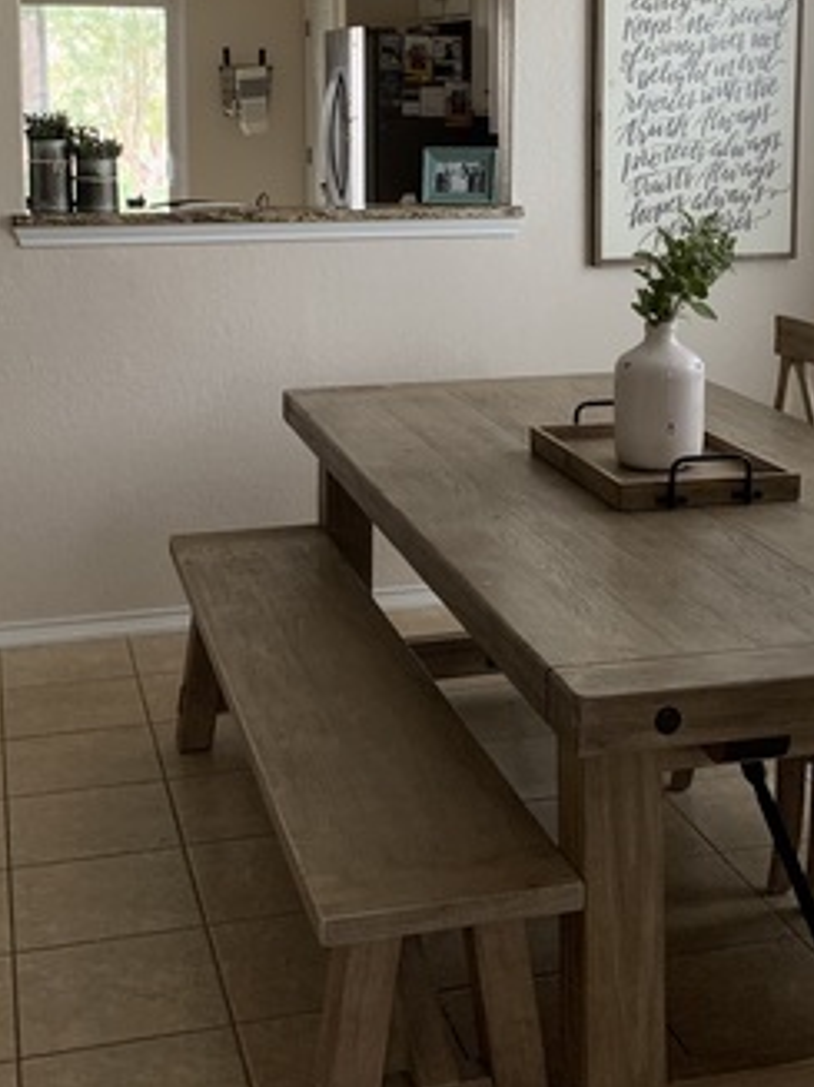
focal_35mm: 53
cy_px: 283
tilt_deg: -9.9
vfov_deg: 35.4
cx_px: 490
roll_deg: -0.4
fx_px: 1663
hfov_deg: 27.4
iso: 100
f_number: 1.8
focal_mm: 4.25
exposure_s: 1/60
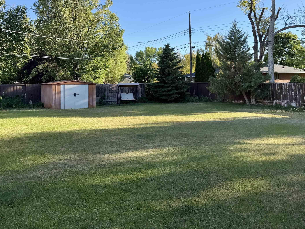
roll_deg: +1.8
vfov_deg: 40.3
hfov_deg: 52.0
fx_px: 308
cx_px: 194
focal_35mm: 35
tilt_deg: +1.8
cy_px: 79
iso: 80
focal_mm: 6.76
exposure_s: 1/1949
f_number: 1.78
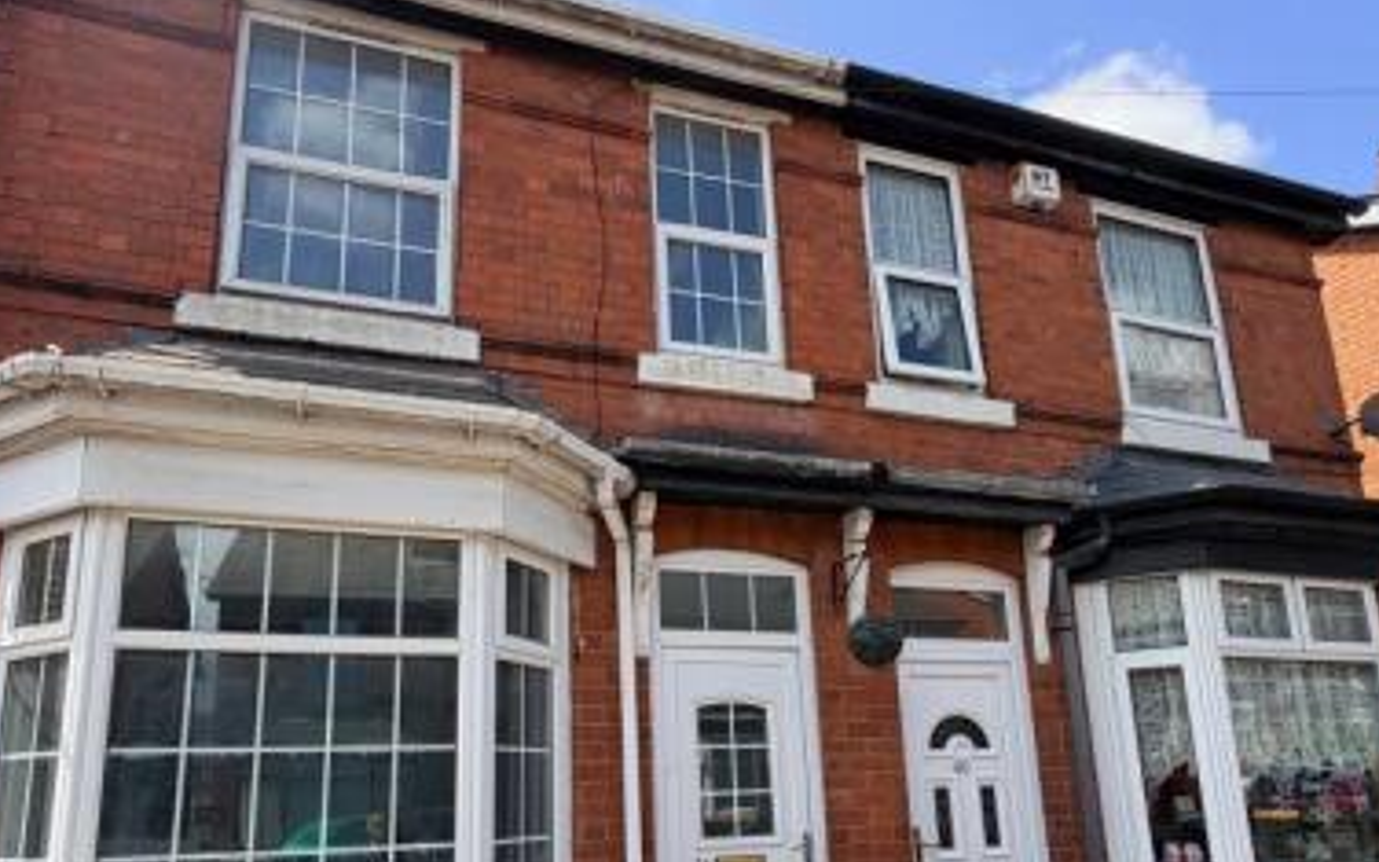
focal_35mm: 23
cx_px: 673
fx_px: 864
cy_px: 614
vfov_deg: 51.4
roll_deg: +2.5
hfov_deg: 77.1
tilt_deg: +10.9
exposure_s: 1/625
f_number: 2.2
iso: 40
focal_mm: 2.22
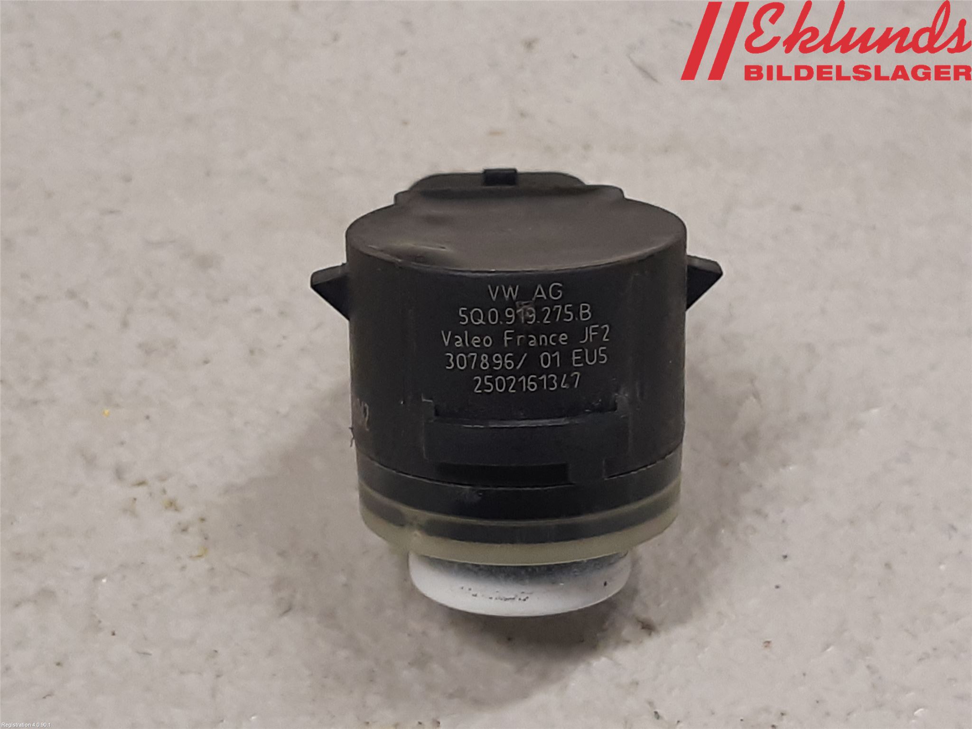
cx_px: 486
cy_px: 364
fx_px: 730
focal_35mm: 26
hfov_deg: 67.3
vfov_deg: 53.1
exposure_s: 1/50
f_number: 1.7
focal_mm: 3.93
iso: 125
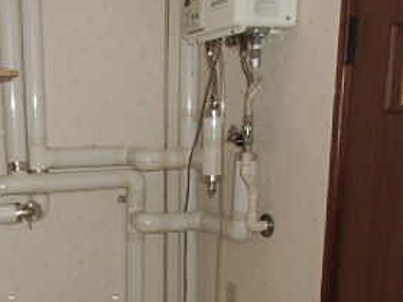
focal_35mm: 55
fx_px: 640
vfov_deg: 25.1
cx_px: 101
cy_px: 314
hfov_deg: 34.2
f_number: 3
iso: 200
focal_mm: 4.24
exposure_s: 1/60
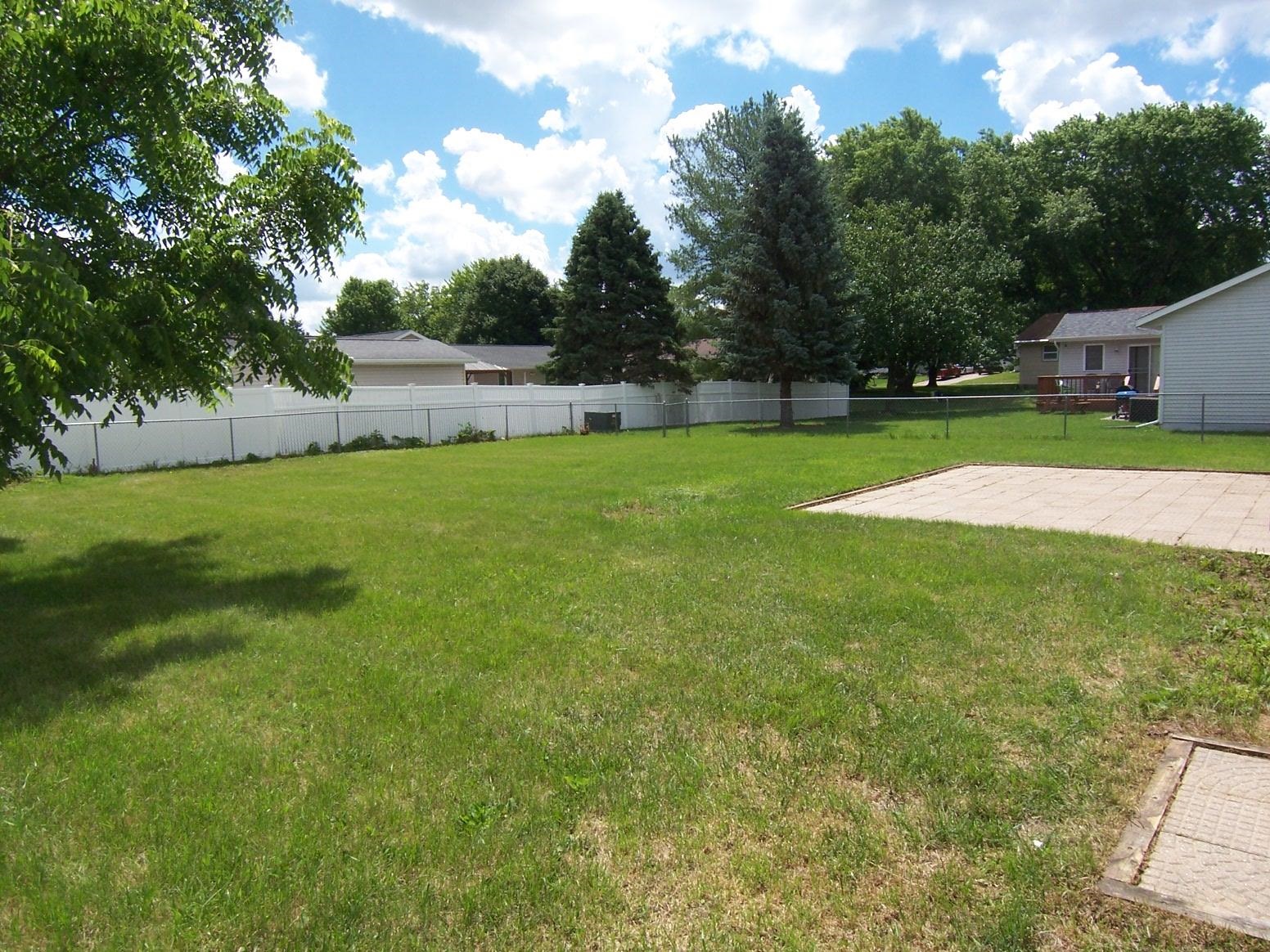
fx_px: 844
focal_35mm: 23
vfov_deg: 58.9
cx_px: 635
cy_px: 476
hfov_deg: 73.9
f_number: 5.6
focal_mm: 3.8
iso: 64
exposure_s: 1/250
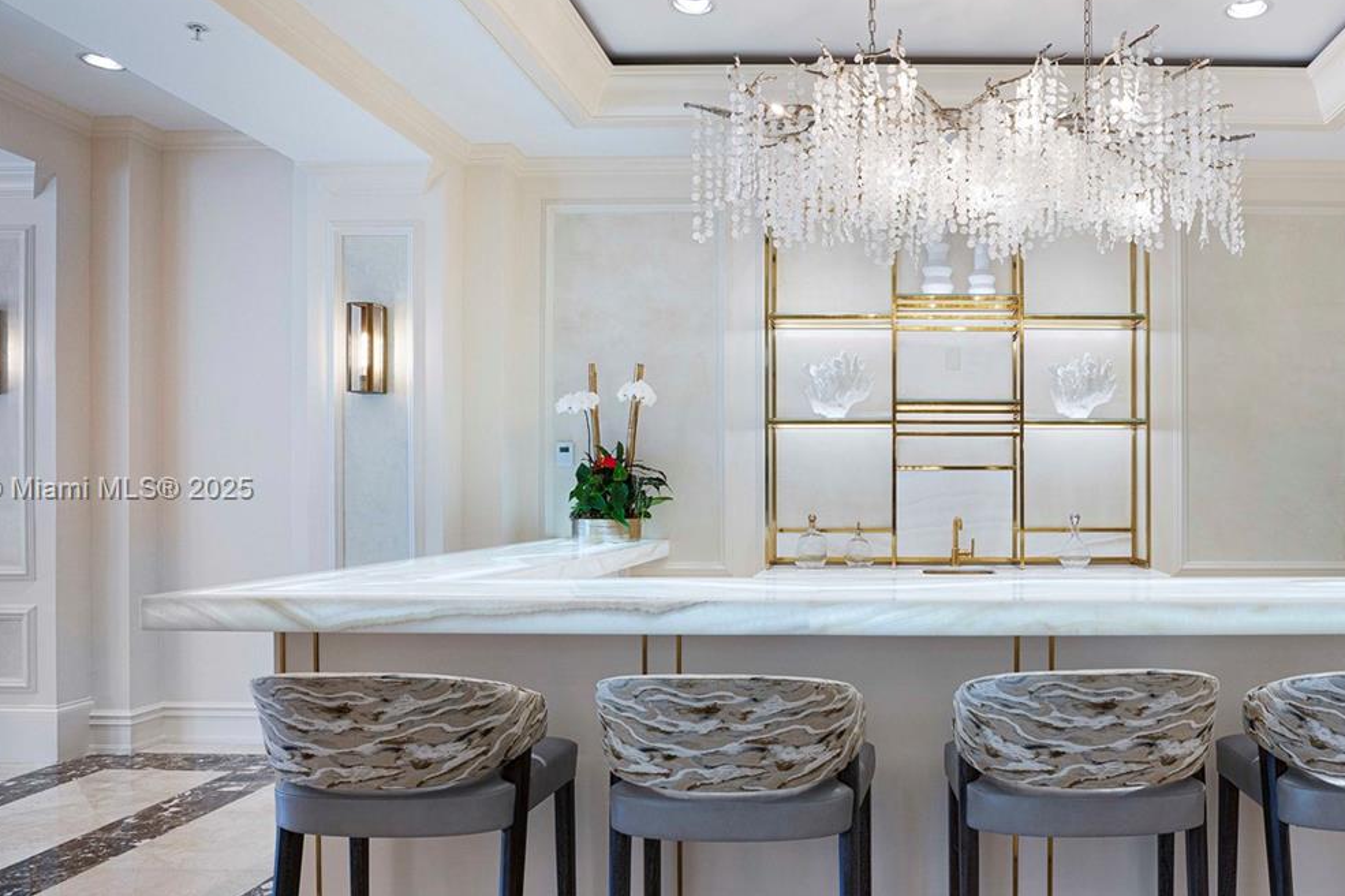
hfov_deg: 67.3
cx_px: 908
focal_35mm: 26
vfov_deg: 49.5
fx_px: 971
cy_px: 490
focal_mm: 16
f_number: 5.6
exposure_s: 1/50
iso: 400
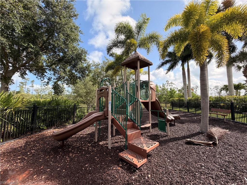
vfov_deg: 85.7
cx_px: 124
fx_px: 100
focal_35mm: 14
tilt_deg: +4.6
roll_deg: +0.5
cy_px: 92
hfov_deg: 102.1
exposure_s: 1/742
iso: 40
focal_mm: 2.22
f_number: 2.2
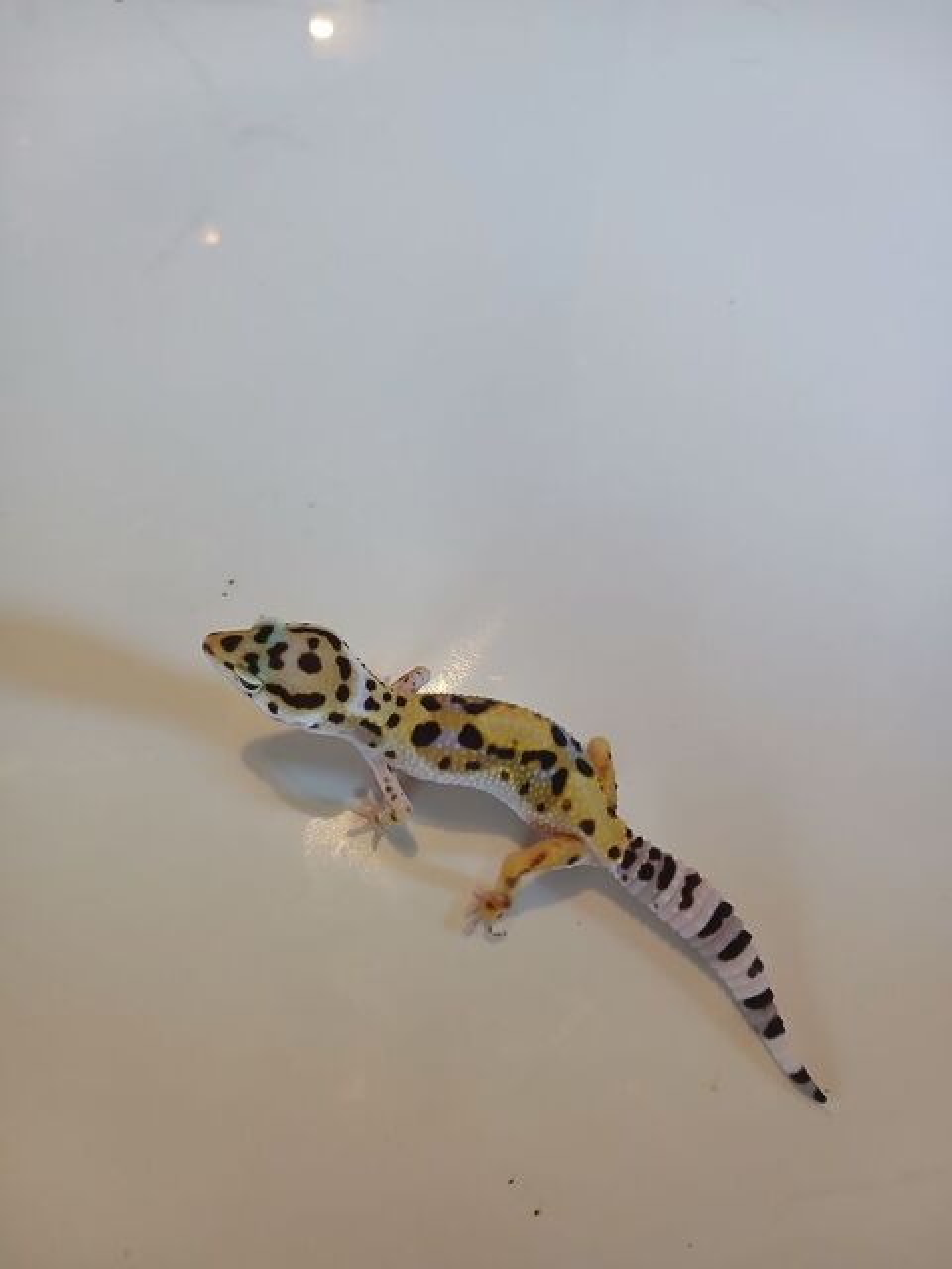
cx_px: 476
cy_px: 634
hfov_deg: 51.4
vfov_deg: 65.3
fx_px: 990
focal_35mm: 27
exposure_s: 1/33.3
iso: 320
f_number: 1.8
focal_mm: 3.98
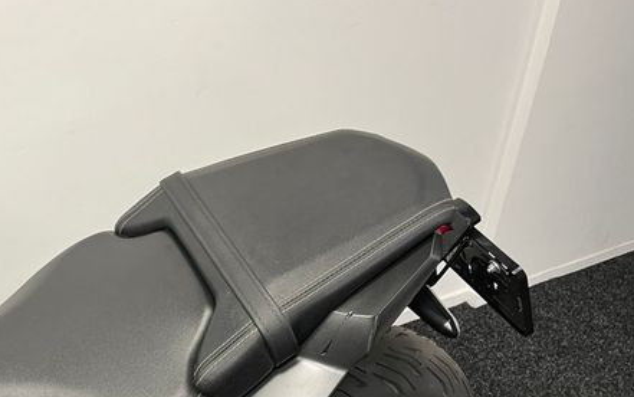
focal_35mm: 40
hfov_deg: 47.8
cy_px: 316
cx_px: 178
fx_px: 691
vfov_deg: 31.2
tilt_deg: -40.3
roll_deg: +5.9
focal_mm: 5.1
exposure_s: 1/50
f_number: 1.6
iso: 125
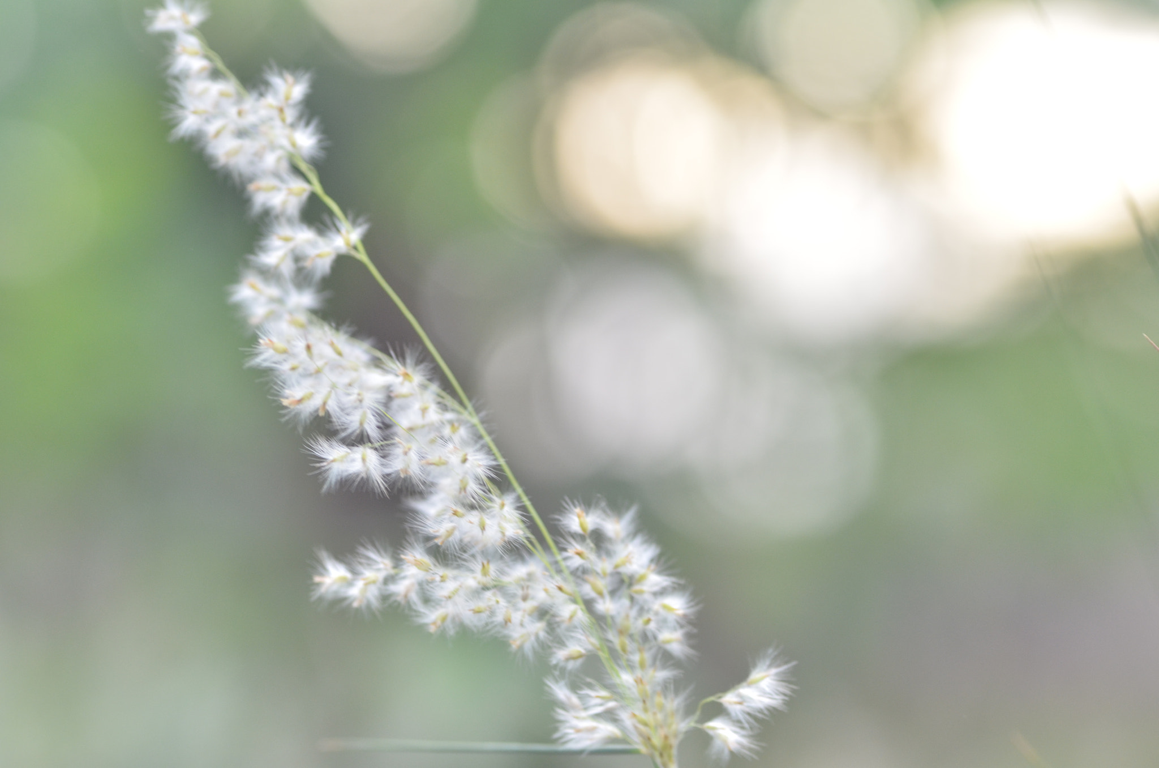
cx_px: 580
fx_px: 4337
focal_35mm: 135
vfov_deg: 10.1
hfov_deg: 15.2
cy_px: 384
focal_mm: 90
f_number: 5
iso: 500
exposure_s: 1/160
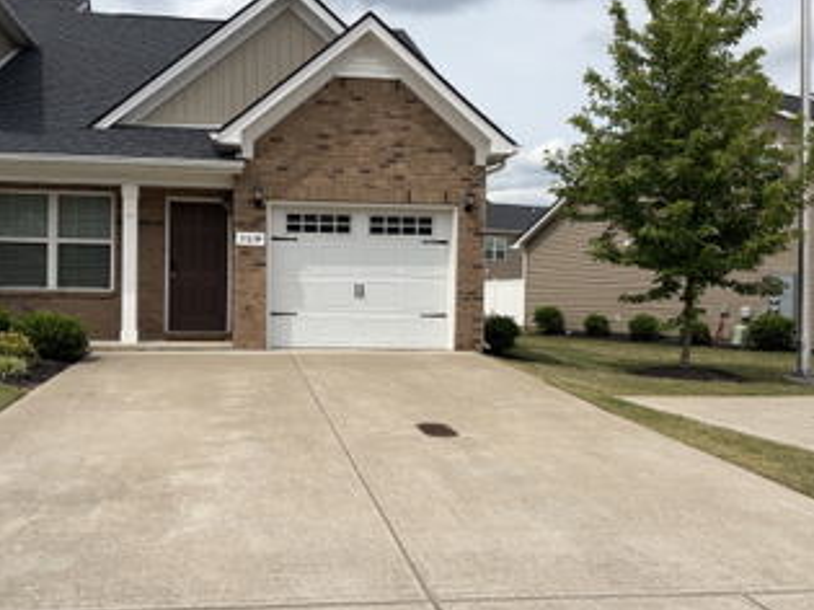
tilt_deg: +0.2
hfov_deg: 55.2
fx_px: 776
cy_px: 305
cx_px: 349
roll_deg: +0.7
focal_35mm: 33
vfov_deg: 42.9
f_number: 1.6
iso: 64
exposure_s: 1/7813
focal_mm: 5.96
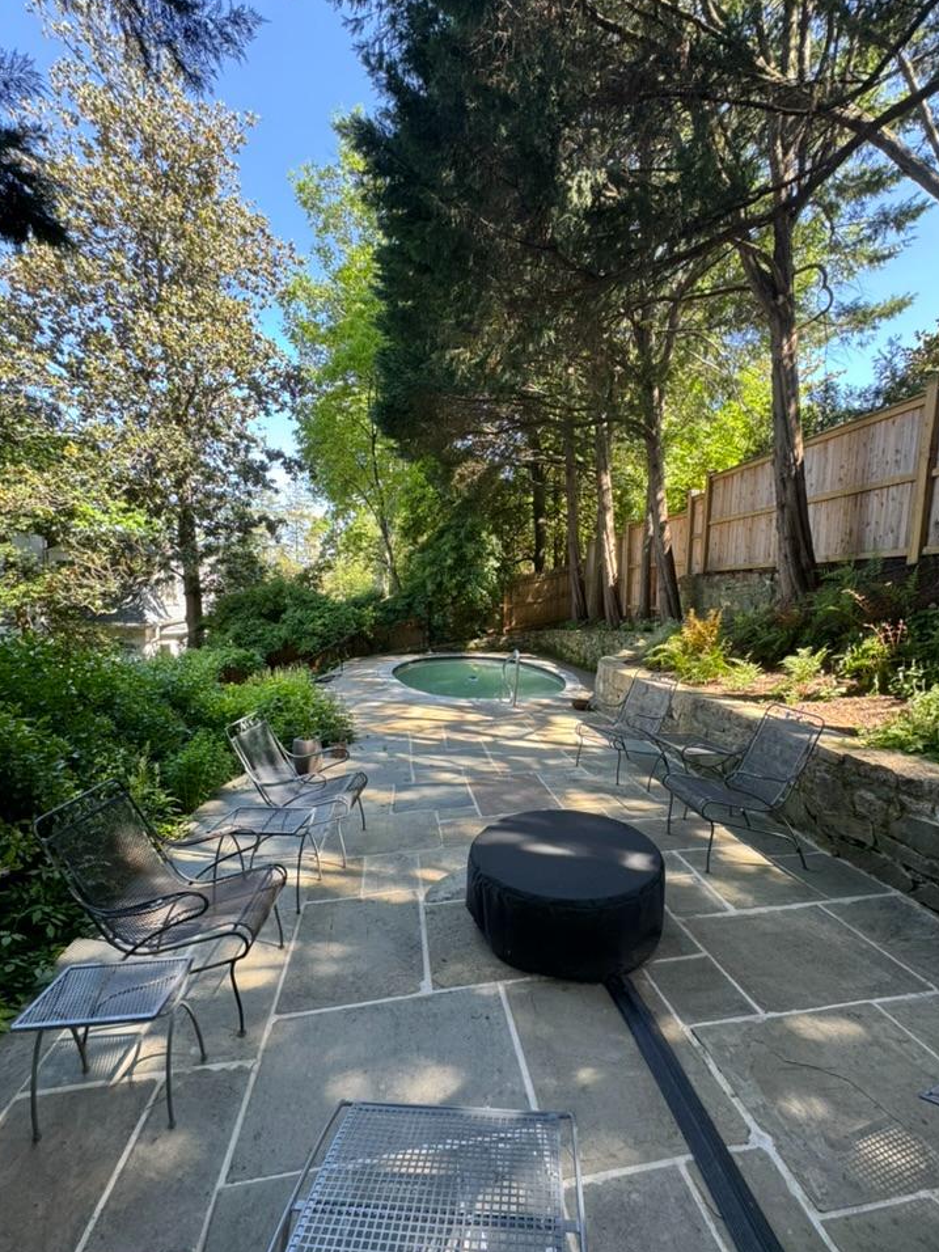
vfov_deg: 98.1
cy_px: 657
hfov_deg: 81.7
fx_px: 543
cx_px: 471
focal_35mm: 15
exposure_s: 1/99
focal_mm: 2.22
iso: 64
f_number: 2.2
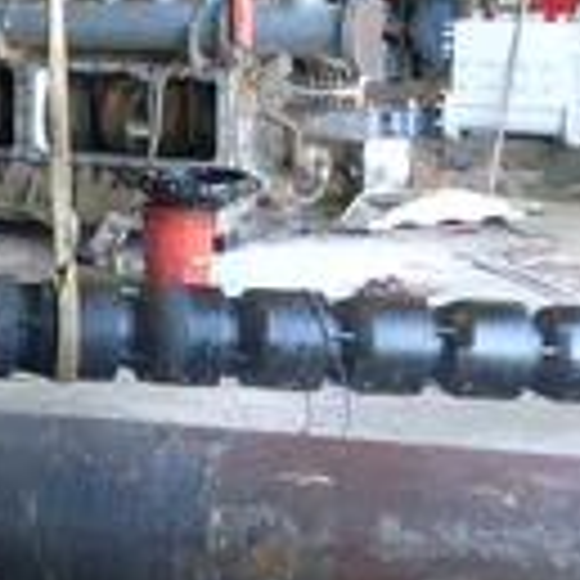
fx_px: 1971
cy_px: 409
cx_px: 4
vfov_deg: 16.7
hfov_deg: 16.4
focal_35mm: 104
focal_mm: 6.3
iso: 160
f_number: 3
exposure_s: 1/45
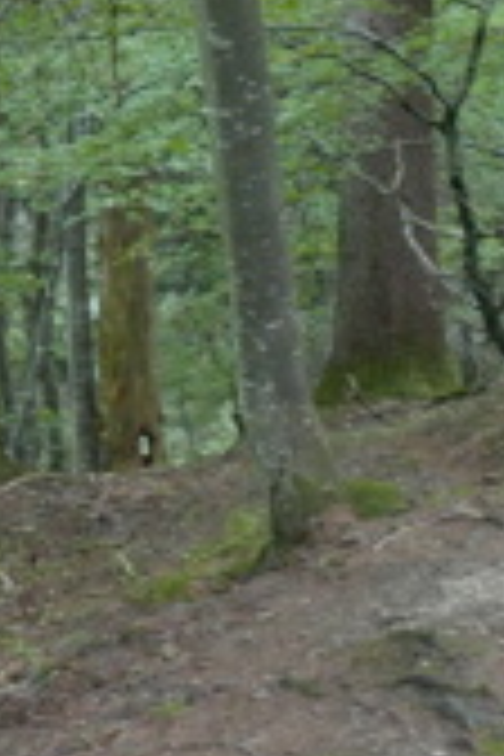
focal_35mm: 138
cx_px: 880
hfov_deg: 9.5
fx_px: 2898
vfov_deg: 14.4
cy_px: -153
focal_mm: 13
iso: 1000
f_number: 2.1
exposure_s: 1/80
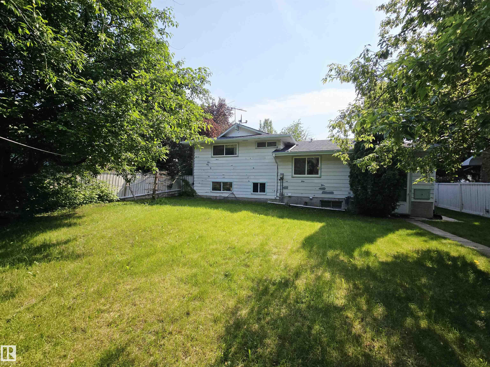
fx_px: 184
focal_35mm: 13
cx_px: 245
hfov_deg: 106.2
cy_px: 184
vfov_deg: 89.9
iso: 50
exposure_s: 1/2551
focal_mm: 2.2
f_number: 2.2
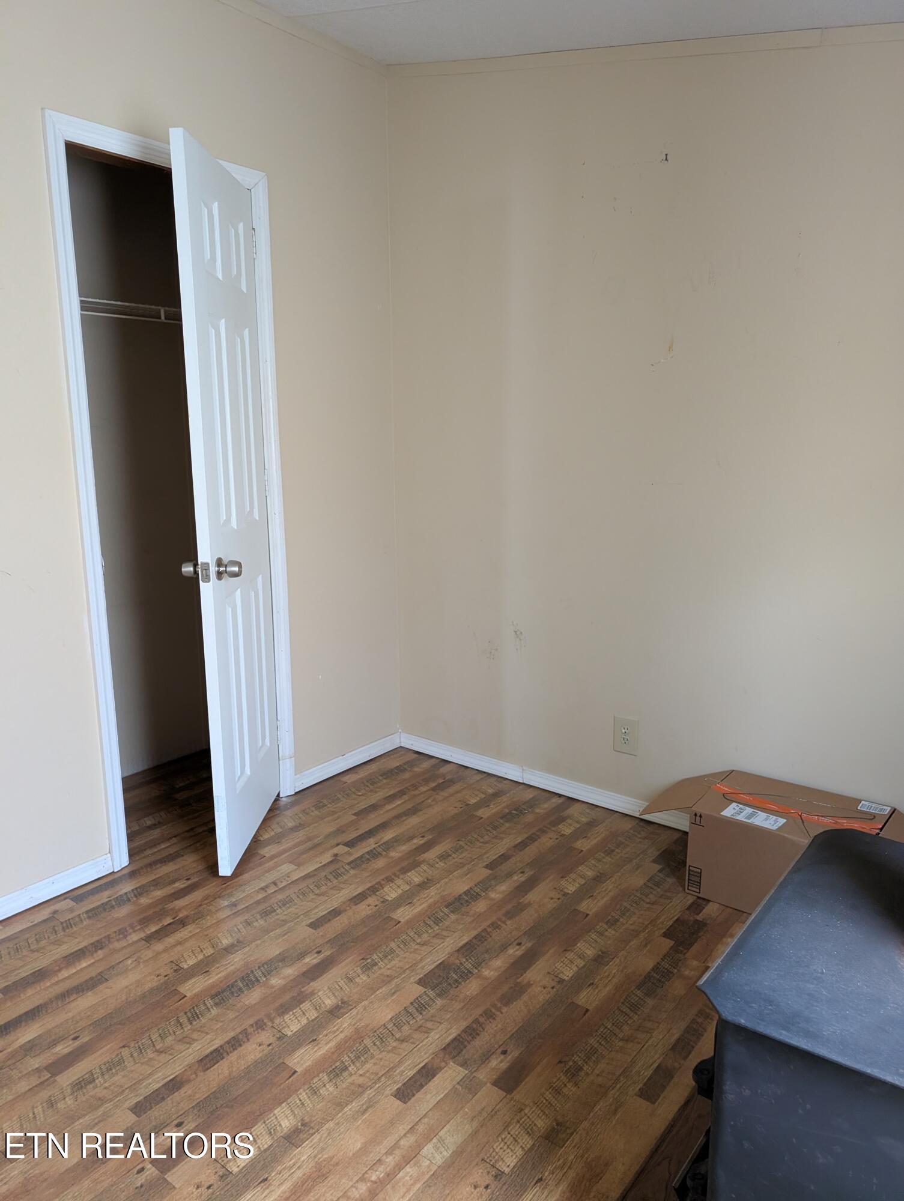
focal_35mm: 24
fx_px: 834
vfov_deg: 71.5
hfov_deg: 56.9
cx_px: 452
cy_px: 600
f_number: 1.68
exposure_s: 1/68.4
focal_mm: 6.9
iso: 500
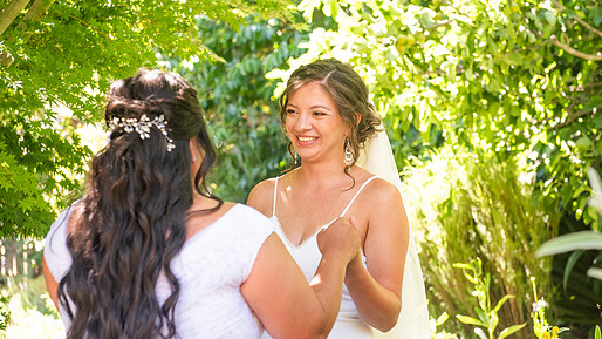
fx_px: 1245
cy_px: 196
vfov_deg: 15.5
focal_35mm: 78
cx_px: 285
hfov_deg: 27.2
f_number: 4
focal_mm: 66
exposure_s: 1/400
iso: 640
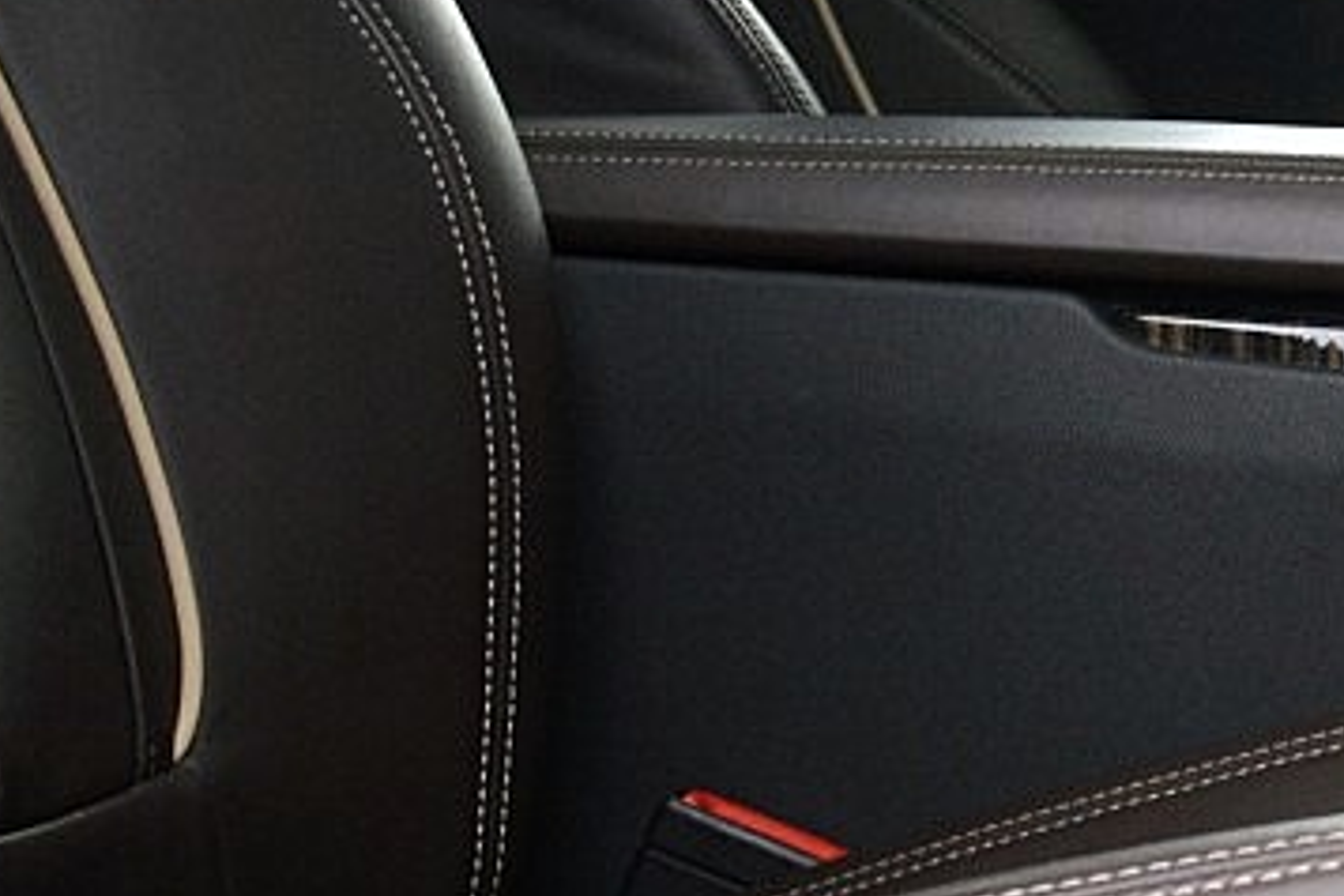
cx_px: 2699
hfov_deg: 12.1
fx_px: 5600
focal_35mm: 150
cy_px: 169
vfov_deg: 9.1
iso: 400
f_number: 8
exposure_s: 1/80
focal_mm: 22
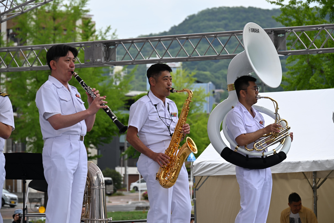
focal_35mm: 145
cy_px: 112
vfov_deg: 9.5
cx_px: 167
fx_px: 1345
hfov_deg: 14.2
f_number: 8
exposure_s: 1/250
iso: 100
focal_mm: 145
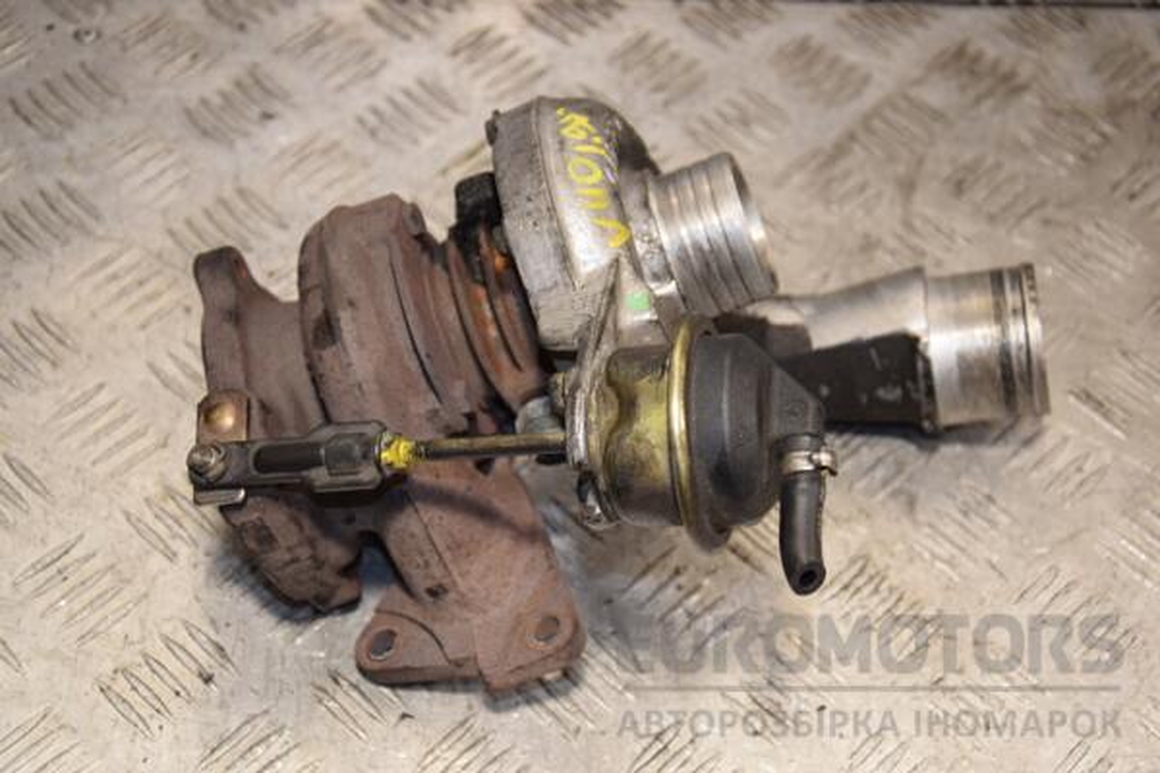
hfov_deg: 29.9
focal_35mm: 68
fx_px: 2175
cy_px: 386
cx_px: 580
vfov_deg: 20.2
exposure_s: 1/200
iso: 800
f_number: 4.8
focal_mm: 45
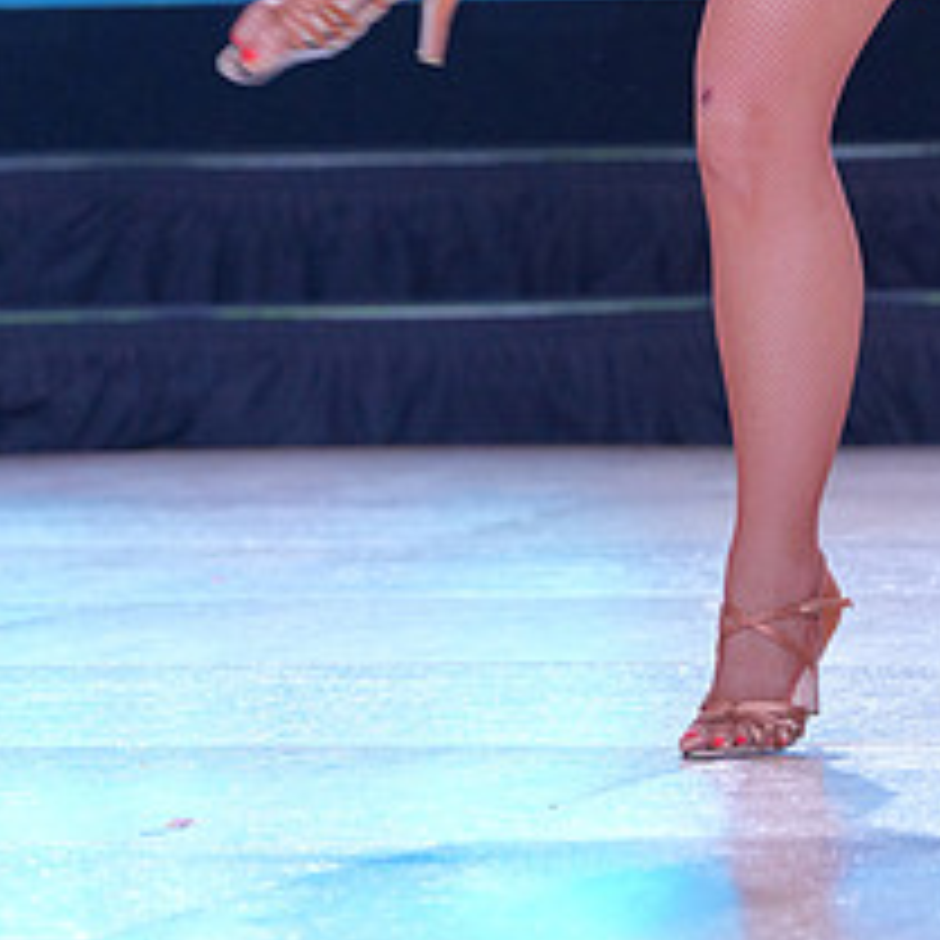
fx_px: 14470
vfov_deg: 3.7
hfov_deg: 3.7
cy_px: -229
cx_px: 578
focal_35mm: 471
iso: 2500
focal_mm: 200
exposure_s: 1/400
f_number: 5.6
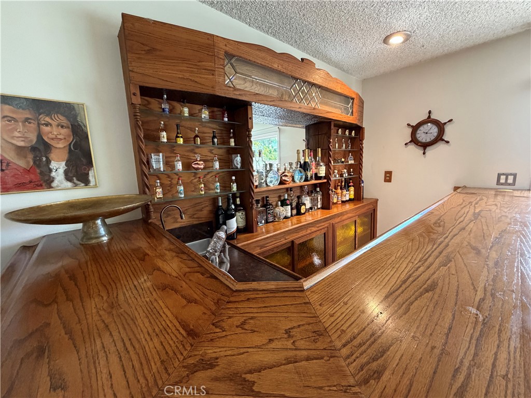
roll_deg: +1.9
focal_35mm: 14
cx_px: 266
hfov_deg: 102.1
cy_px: 199
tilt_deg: -10.5
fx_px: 215
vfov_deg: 85.7
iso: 500
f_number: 2.2
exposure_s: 1/60
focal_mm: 2.22
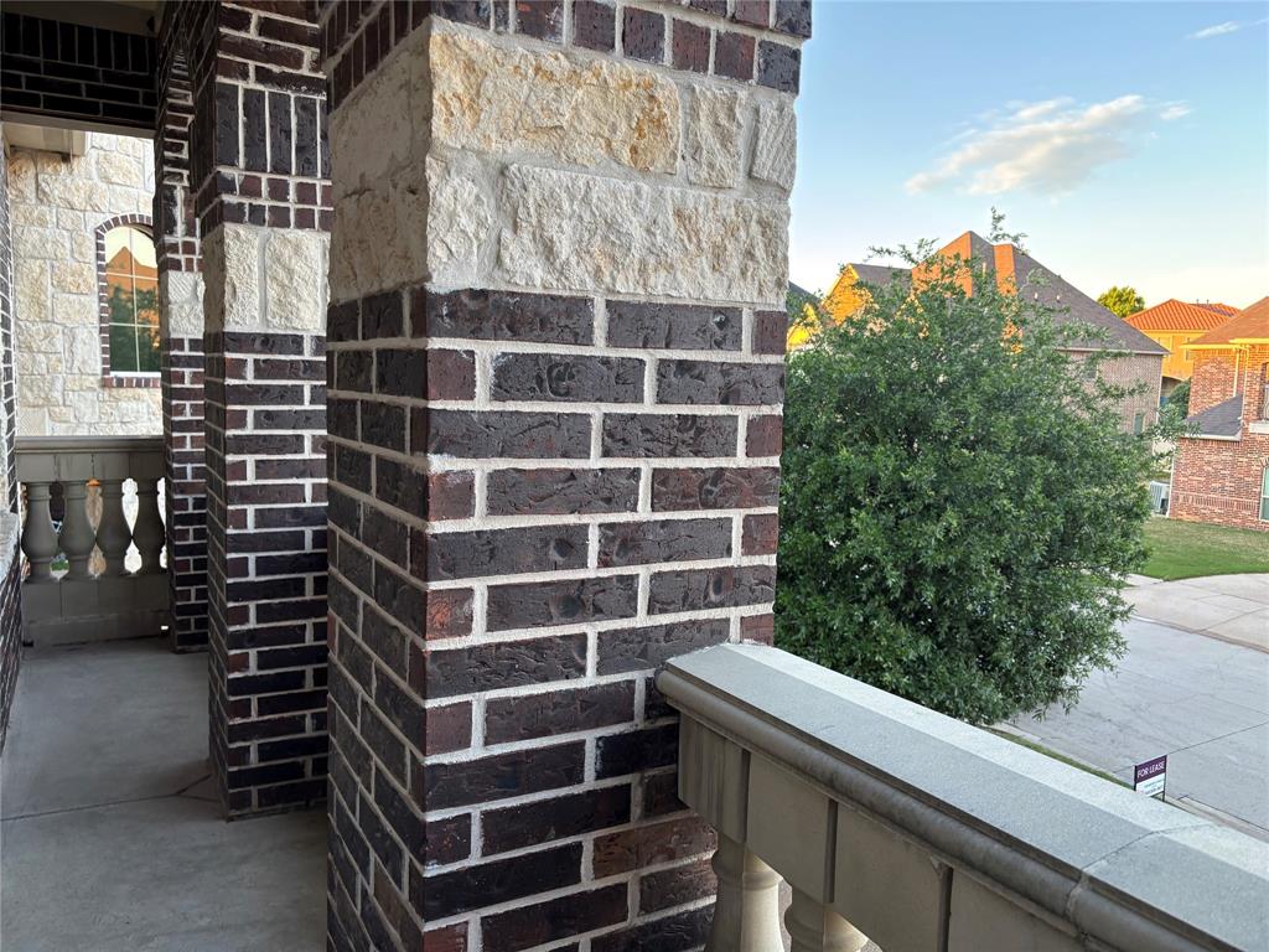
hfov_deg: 67.3
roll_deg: -1.7
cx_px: 634
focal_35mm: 26
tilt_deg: -7.1
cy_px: 476
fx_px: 953
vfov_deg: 53.1
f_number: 1.6
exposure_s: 1/121
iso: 100
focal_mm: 5.96
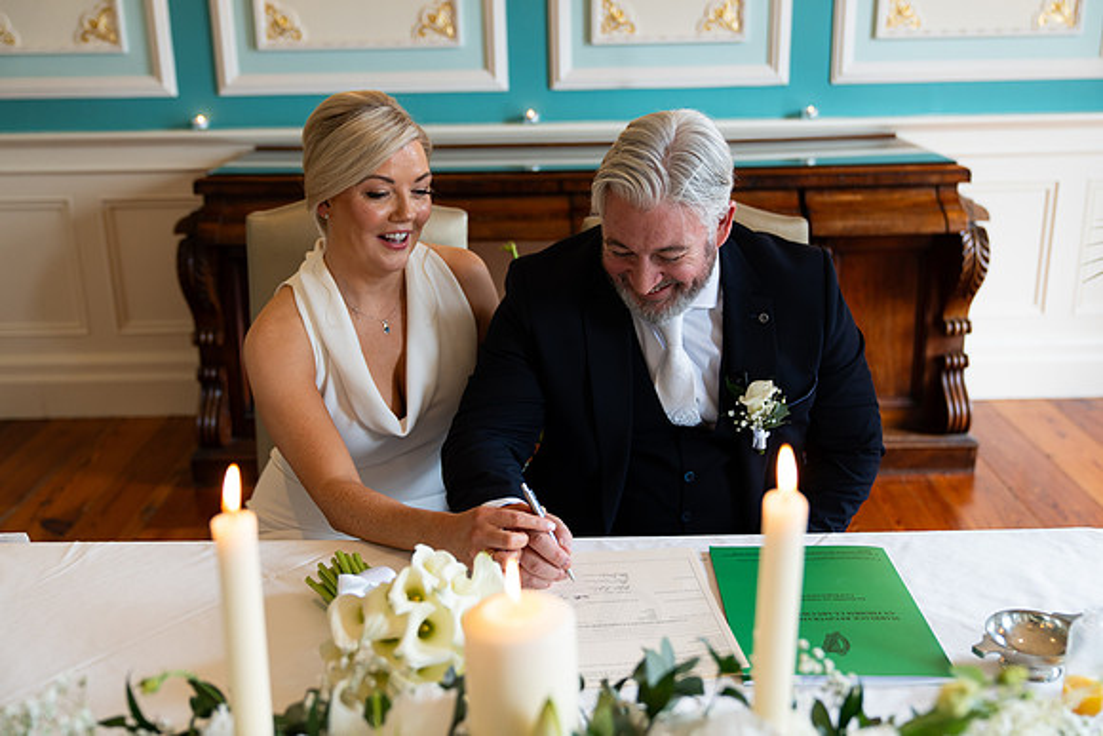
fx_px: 1103
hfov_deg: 53.1
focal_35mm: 36
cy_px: 368
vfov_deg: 36.9
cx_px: 552
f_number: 2.8
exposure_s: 1/160
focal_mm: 36
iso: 640
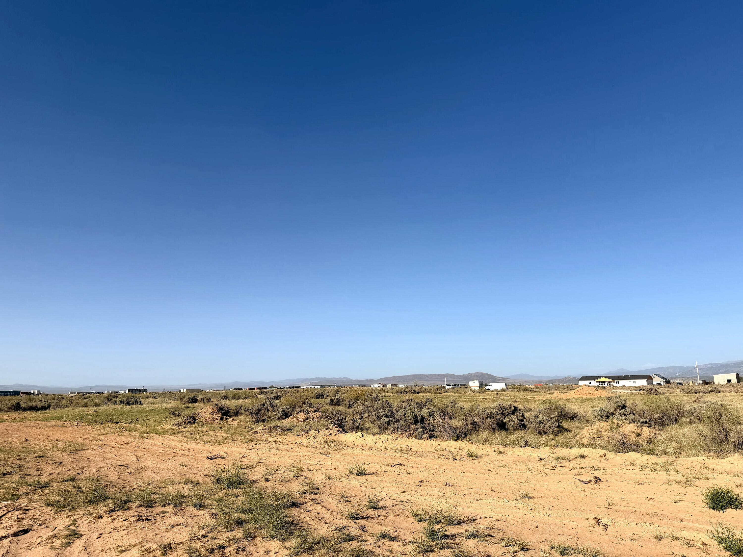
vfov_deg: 56.8
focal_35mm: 24
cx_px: 372
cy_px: 278
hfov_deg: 71.6
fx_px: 515
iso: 80
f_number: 1.78
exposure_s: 1/7353
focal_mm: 6.76
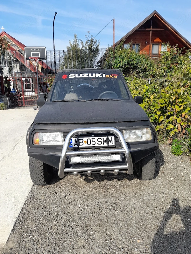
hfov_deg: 54.9
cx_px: 96
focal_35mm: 25
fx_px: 184
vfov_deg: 69.4
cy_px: 127
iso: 20
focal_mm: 4.6
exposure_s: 1/476
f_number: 2
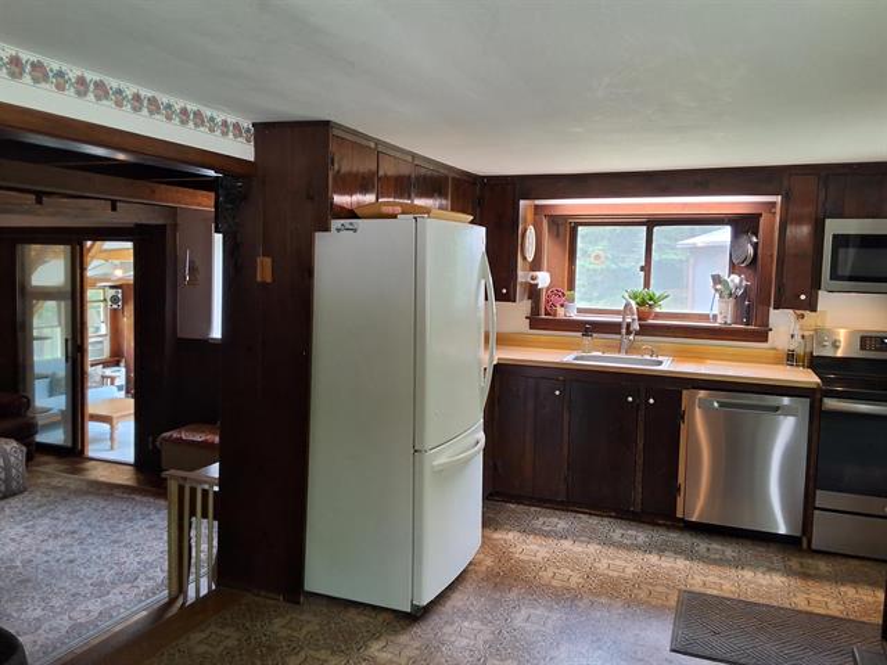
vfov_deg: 49.7
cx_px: 444
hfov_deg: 63.4
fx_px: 717
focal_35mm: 28
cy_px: 332
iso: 125
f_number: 1.9
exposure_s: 1/40
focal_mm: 2.91
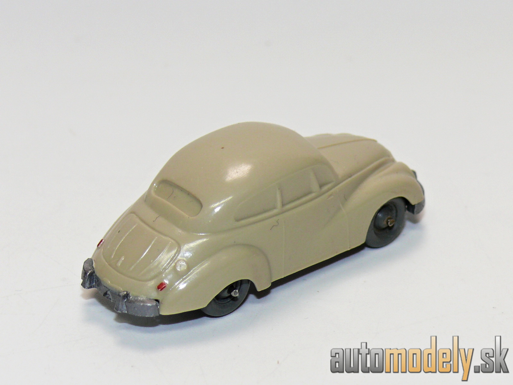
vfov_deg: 9.5
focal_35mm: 157
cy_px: 192
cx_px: 256
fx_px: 2327
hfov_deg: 12.6
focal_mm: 18.6
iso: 100
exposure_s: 1/30
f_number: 4
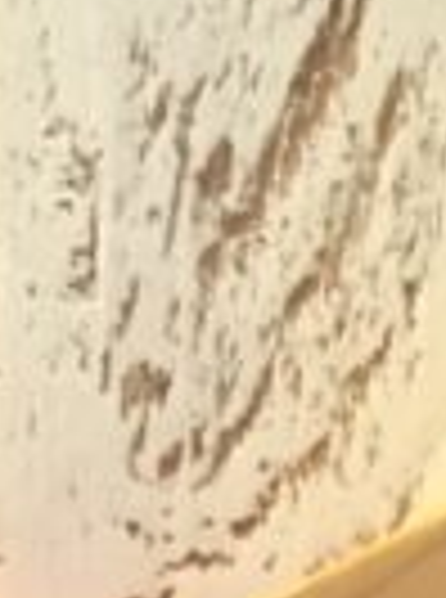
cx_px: 1329
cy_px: 2086
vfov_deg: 7.3
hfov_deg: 6.1
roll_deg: +2.2
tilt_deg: -11.1
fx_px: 3867
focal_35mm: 224
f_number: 2.2
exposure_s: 1/25
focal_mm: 4.15
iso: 200
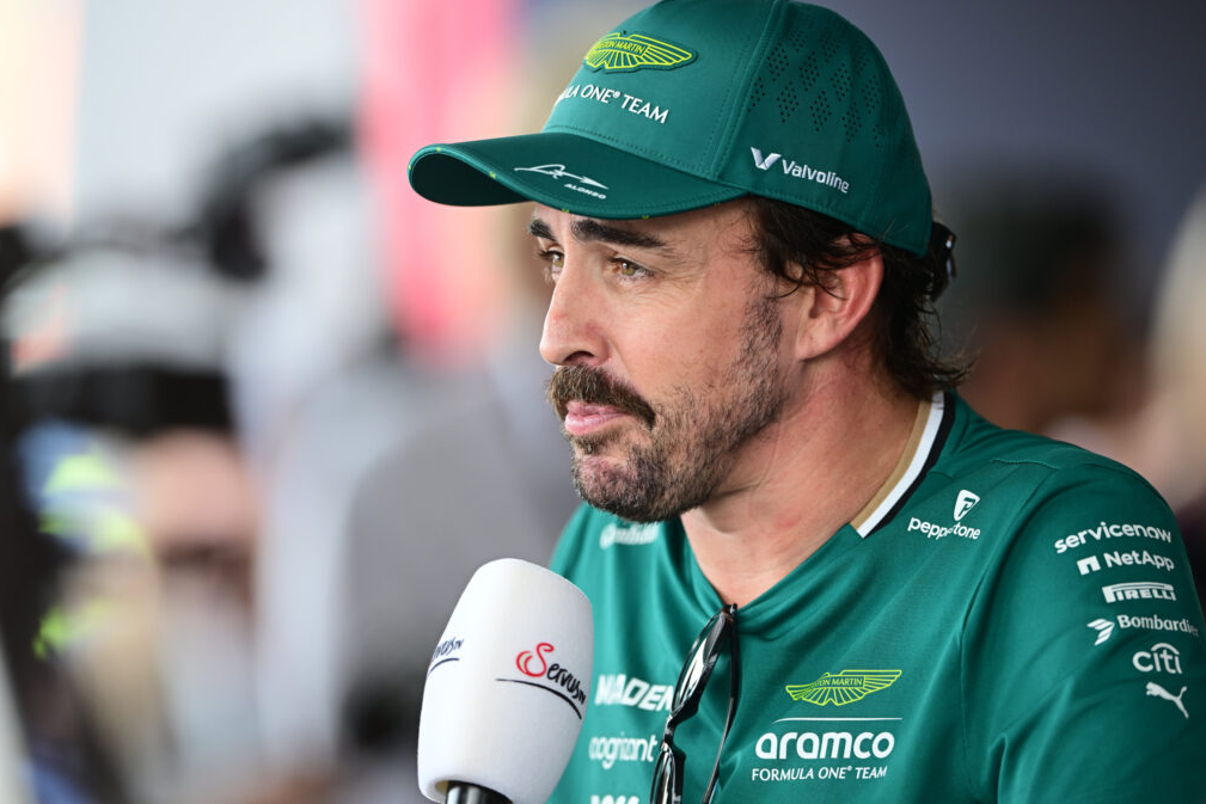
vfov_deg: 3.4
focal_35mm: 406
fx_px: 13602
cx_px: 607
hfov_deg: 5.1
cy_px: 400
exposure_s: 1/320
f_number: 2.8
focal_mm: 400
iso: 640
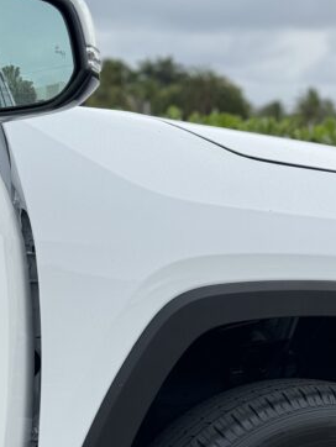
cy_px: 388
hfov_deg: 13.7
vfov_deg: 18.3
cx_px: 363
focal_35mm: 106
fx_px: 1370
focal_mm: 6.86
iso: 64
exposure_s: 1/2833
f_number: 1.78
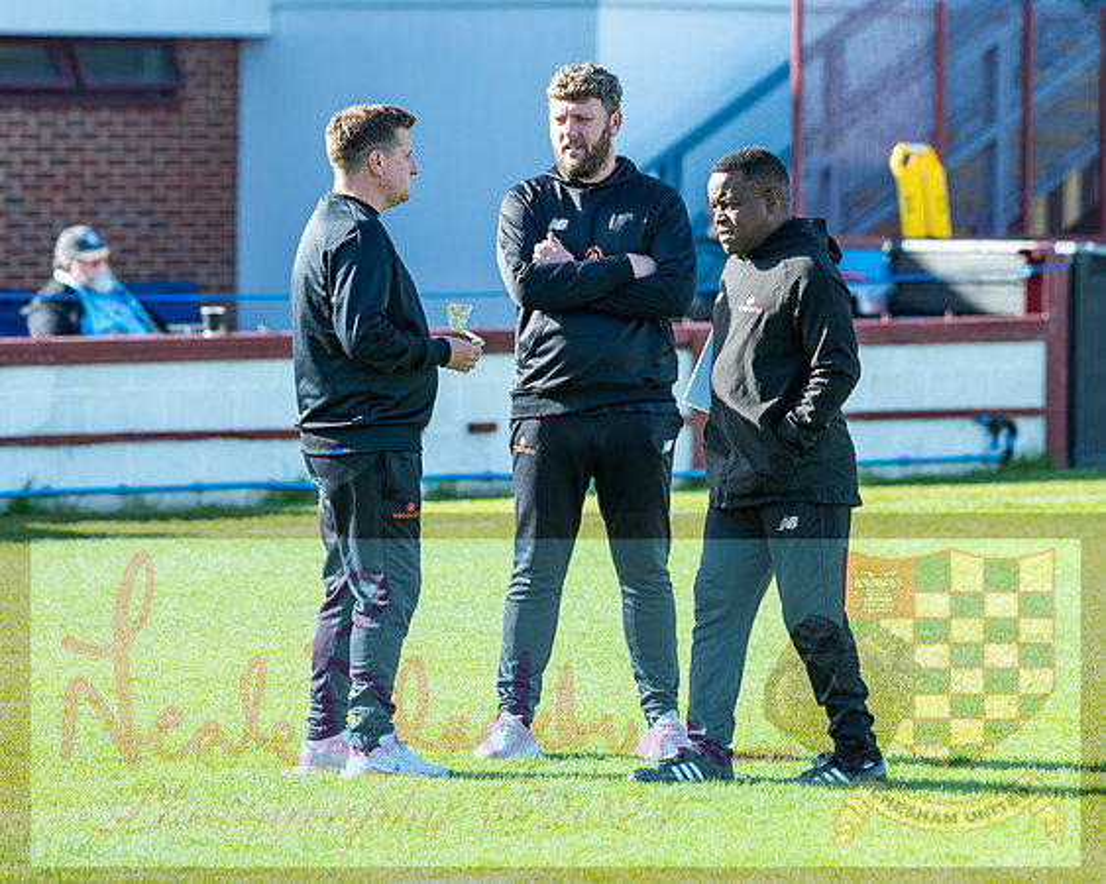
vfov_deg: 5.3
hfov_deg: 6.7
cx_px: 565
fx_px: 9473
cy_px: 367
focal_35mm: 290
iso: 50
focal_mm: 135
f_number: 2.5
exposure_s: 1/400
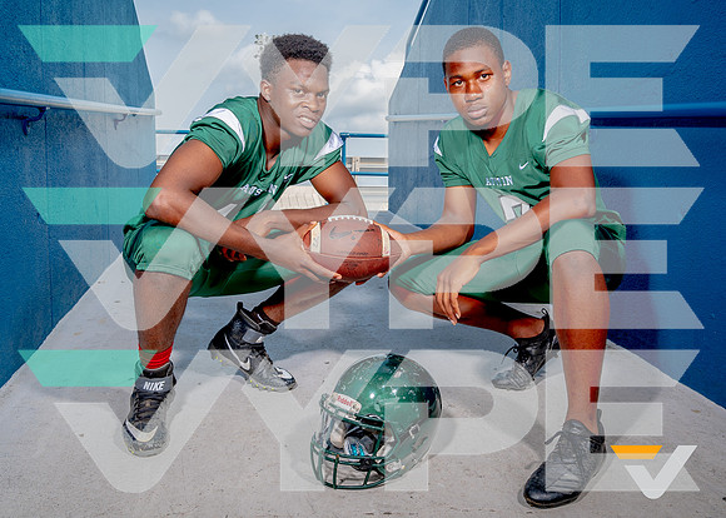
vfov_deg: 41.6
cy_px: 276
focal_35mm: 33
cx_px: 387
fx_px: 682
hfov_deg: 56.0
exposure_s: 1/125
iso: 100
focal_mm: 24
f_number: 9.5
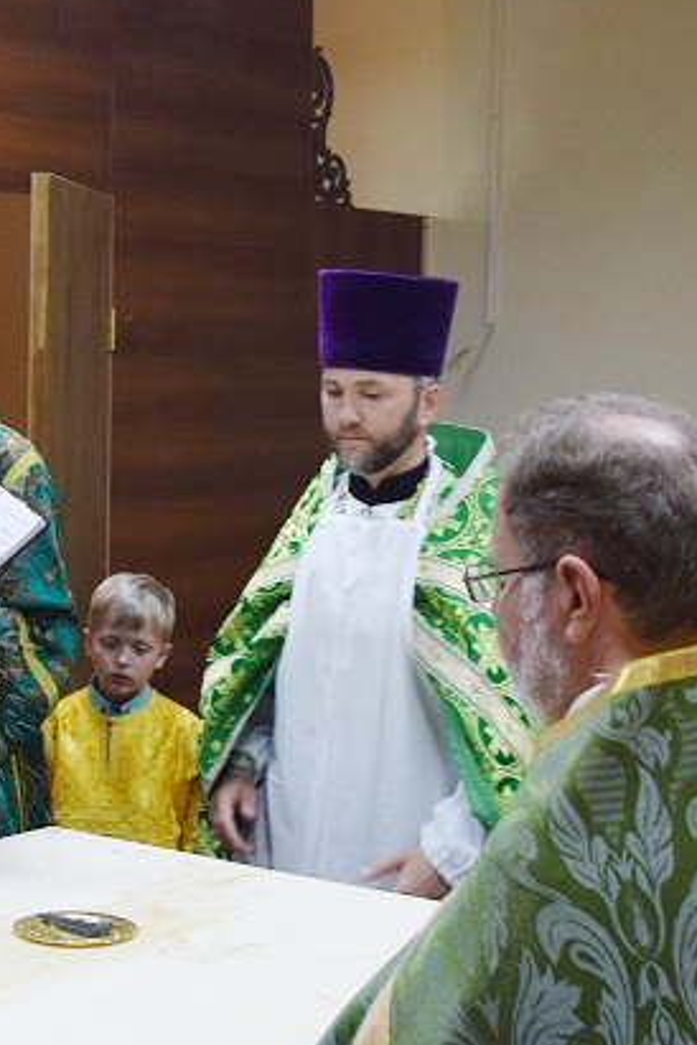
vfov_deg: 27.7
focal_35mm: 73
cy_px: 488
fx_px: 2120
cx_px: 41
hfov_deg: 18.3
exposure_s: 1/60
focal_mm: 20
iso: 640
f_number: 4
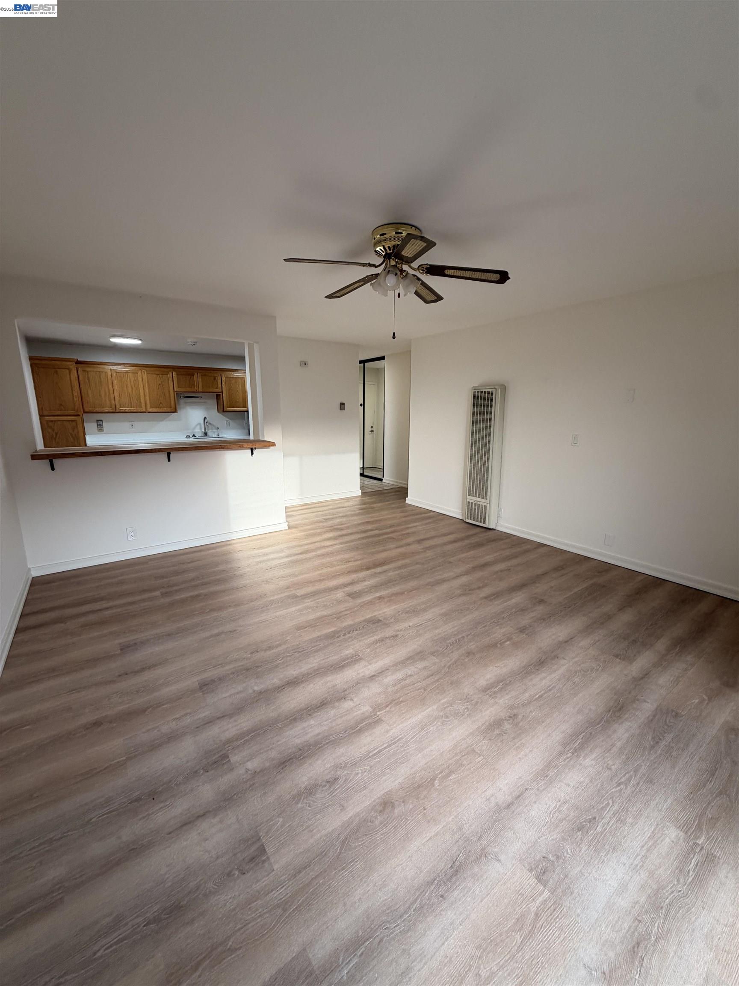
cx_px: 370
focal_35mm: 14
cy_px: 493
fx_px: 399
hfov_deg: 85.7
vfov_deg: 102.1
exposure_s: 1/120
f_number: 2.2
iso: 160
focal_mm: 2.22
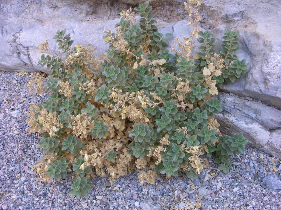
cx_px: 140
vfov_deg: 29.1
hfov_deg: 38.2
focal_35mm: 50
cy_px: 105
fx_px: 406
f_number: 3.4
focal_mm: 12.7
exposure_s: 1/41.2
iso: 50
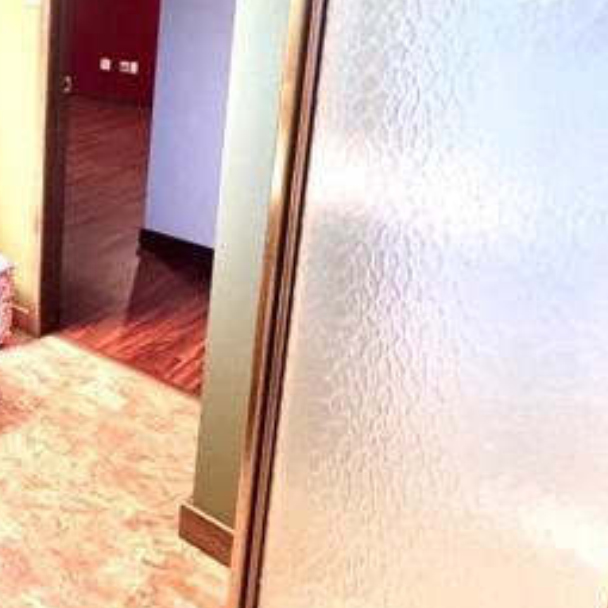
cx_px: -74
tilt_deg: -13.0
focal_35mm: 35
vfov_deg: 44.9
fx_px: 696
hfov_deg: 38.4
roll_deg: -0.4
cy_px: 124
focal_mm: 2.22
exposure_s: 1/60
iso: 500
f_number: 2.2
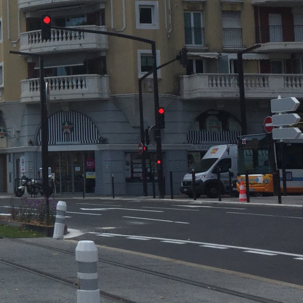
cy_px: 78
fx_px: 852
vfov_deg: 20.0
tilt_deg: +6.7
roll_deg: -0.7
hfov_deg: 18.7
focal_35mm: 86
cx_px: -97
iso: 32
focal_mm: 4.15
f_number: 2.2
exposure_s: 1/3968
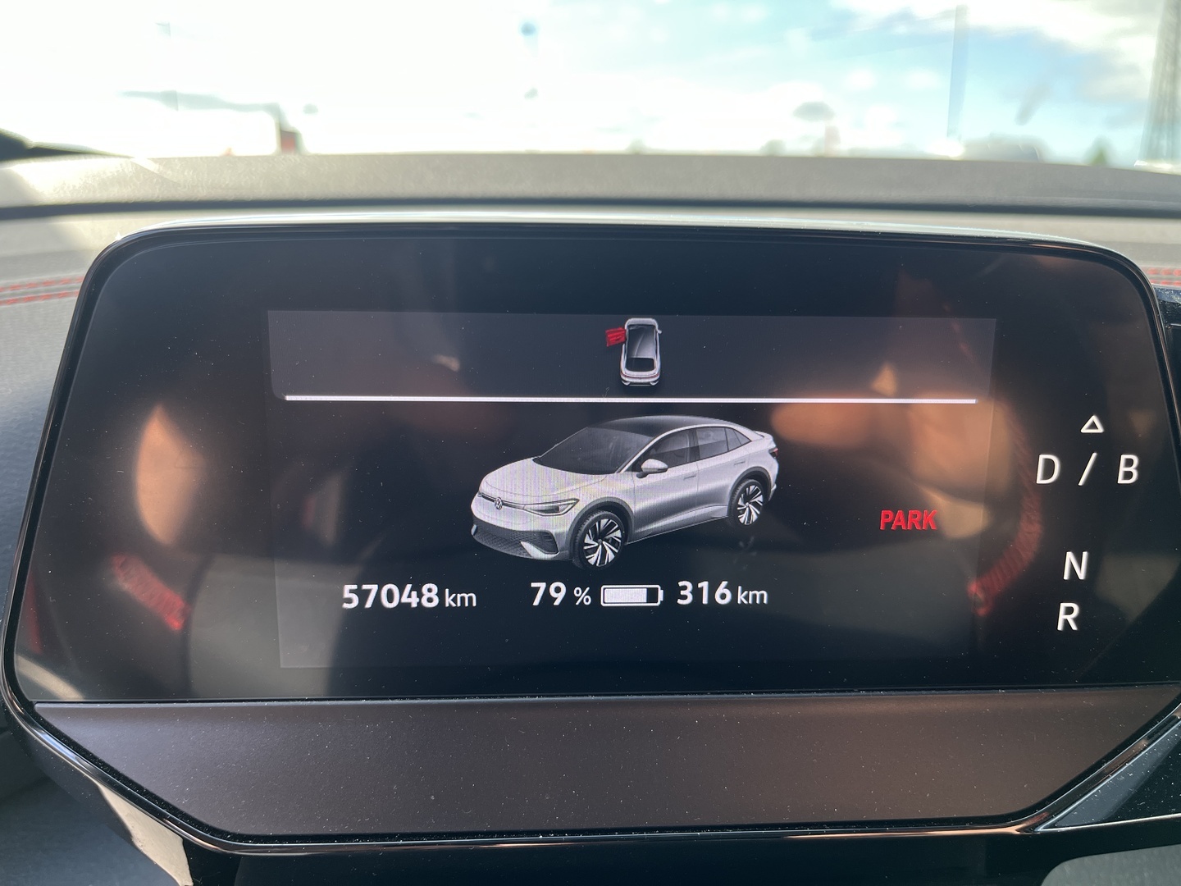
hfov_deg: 67.3
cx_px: 590
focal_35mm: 26
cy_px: 443
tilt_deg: -15.2
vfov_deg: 53.1
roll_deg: +0.8
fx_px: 887
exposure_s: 1/254
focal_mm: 5.1
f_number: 1.6
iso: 40
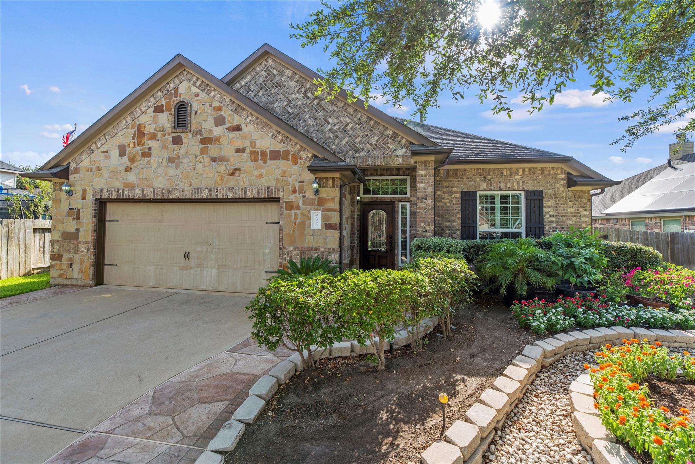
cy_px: 232
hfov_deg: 100.4
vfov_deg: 77.3
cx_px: 348
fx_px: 290
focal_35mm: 15
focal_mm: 15
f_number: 8
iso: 100
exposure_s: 1/80
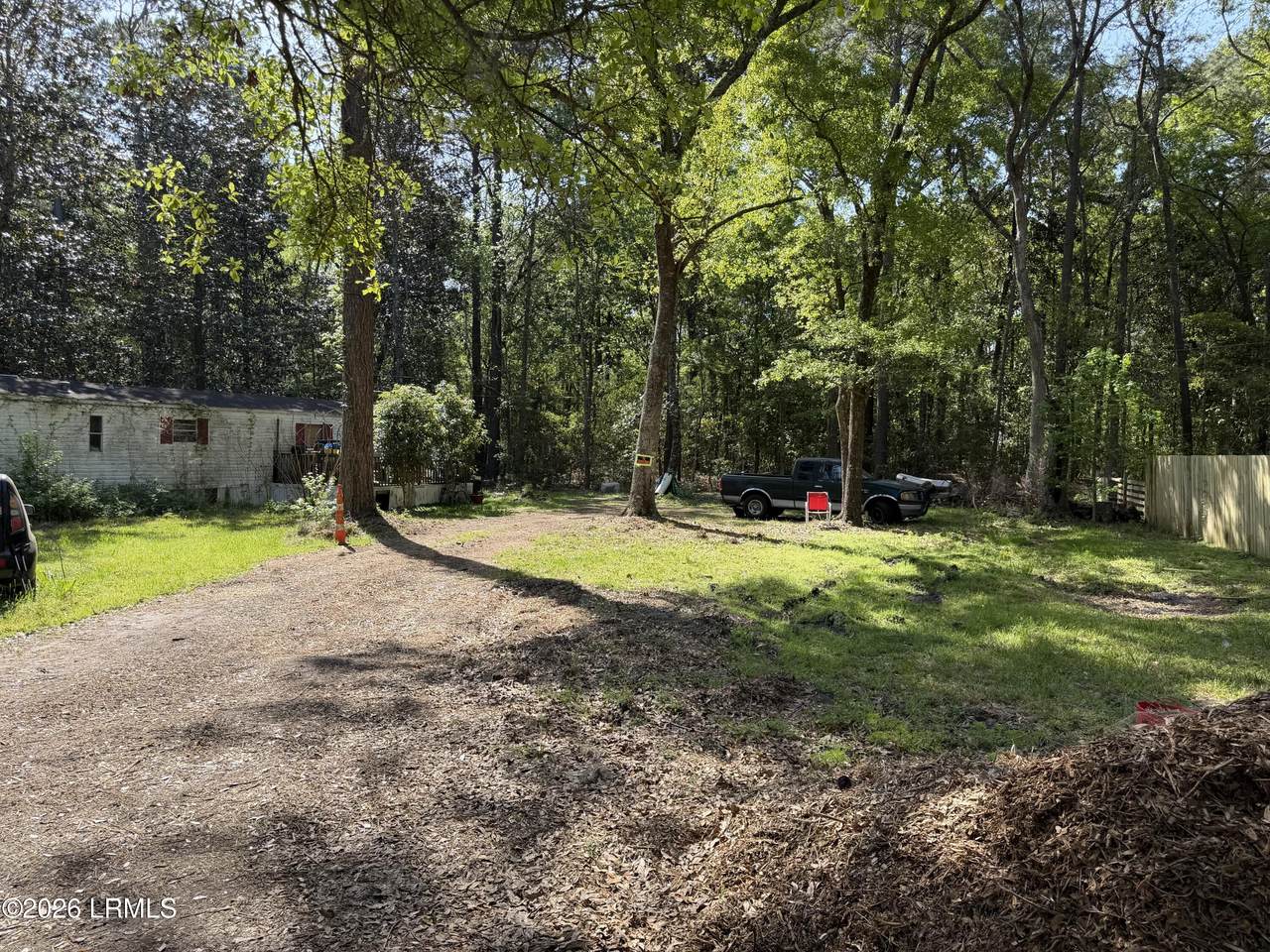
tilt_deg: -1.5
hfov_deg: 71.6
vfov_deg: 56.8
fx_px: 881
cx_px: 635
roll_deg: -0.2
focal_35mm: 24
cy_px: 476
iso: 80
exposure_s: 1/1156
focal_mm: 6.76
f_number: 1.78
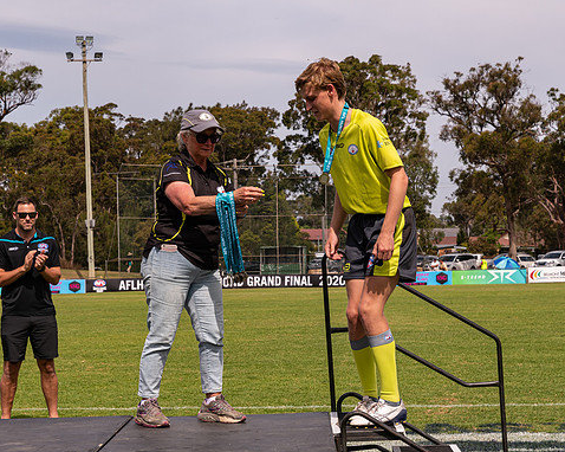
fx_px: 1571
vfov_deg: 16.4
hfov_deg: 20.4
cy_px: 228
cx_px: 274
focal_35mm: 94
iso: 200
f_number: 8
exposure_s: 1/800
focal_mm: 55
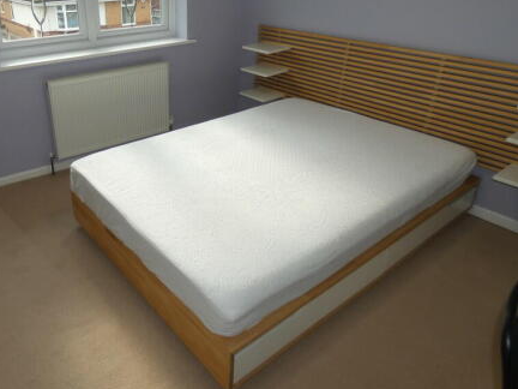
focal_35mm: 27
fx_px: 404
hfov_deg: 63.5
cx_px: 170
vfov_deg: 50.8
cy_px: 146
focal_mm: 3.6
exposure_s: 1/100
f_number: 2.8
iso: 80
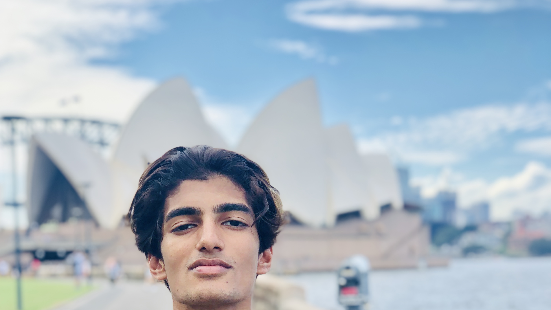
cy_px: 317
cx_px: 275
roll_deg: +0.7
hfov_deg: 27.9
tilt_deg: -1.7
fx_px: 1110
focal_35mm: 76
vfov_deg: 15.6
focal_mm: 6
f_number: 2.4
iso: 16
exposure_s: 1/397
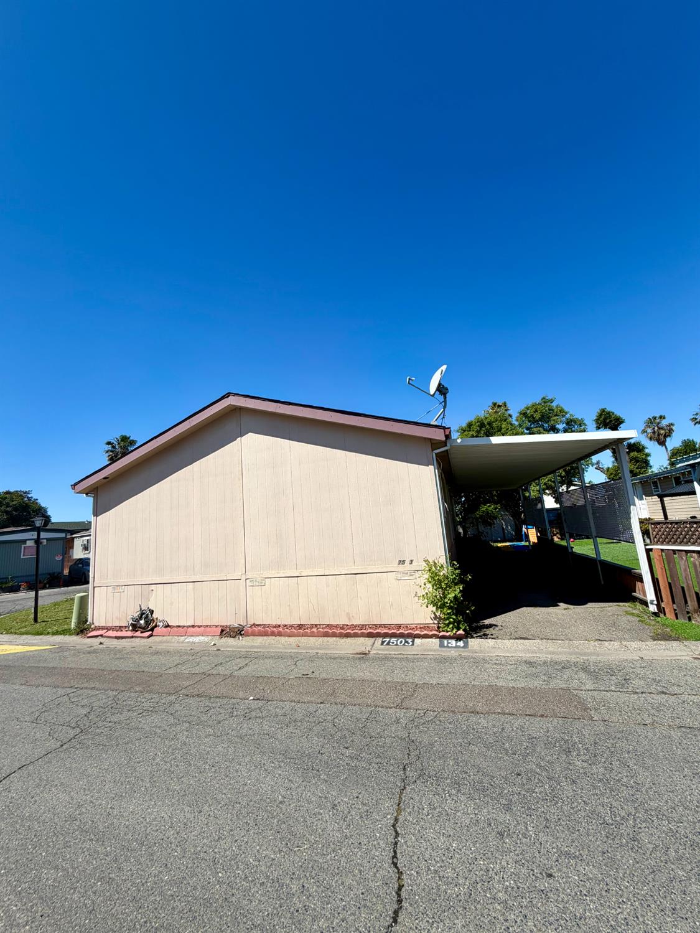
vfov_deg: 102.0
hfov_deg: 85.7
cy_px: 466
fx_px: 377
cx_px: 350
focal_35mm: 14
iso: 20
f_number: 2.2
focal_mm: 2.22
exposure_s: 1/942
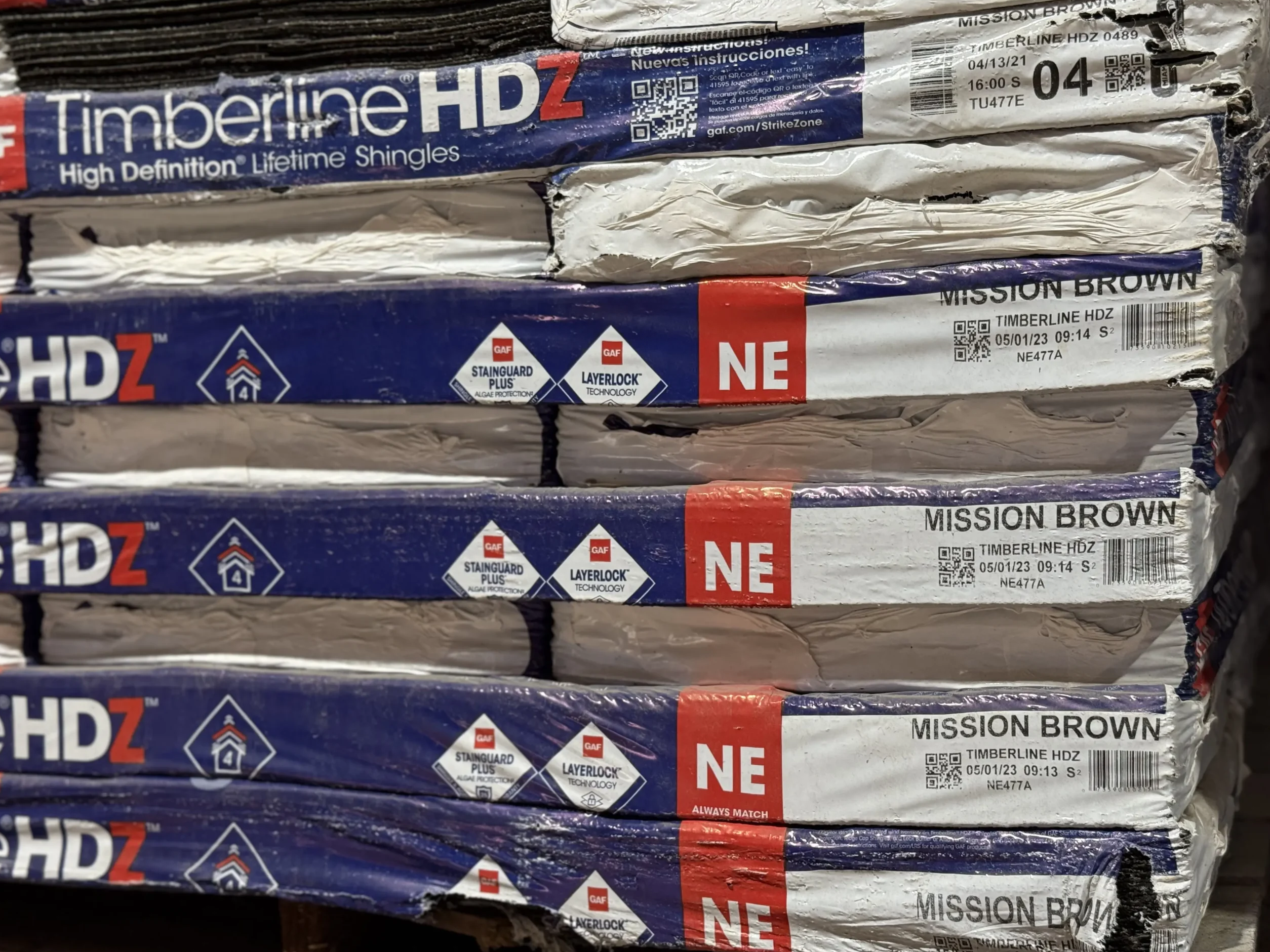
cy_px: 471
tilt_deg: -6.1
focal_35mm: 49
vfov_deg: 29.7
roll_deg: +2.5
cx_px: 628
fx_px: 1798
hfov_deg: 38.9
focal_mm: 6.76
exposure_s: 1/120
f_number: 1.78
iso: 160
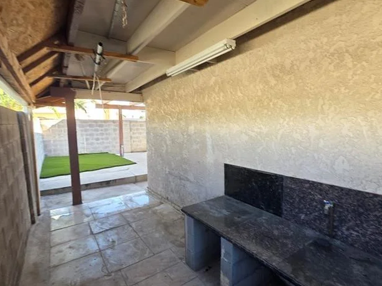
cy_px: 146
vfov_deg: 74.7
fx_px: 188
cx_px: 199
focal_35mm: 17
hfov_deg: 91.0
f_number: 1.9
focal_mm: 2.2
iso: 80
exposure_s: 1/120
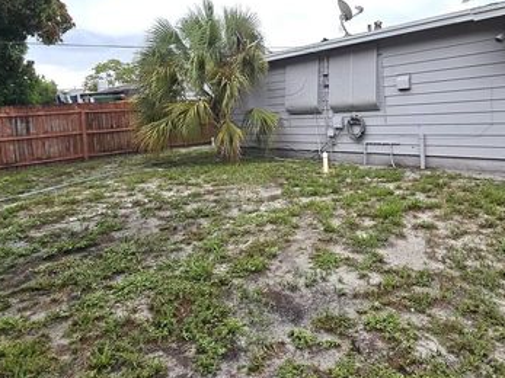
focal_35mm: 24
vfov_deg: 55.8
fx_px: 350
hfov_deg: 71.3
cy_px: 131
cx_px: 284
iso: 50
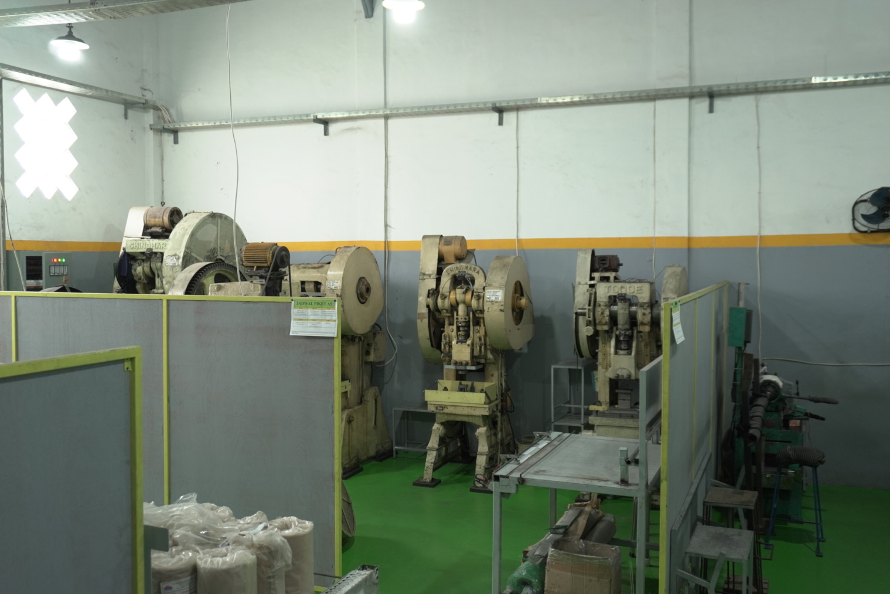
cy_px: 297
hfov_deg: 56.4
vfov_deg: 39.4
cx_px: 437
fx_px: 829
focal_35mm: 34
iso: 400
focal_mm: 21
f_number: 4
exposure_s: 1/40
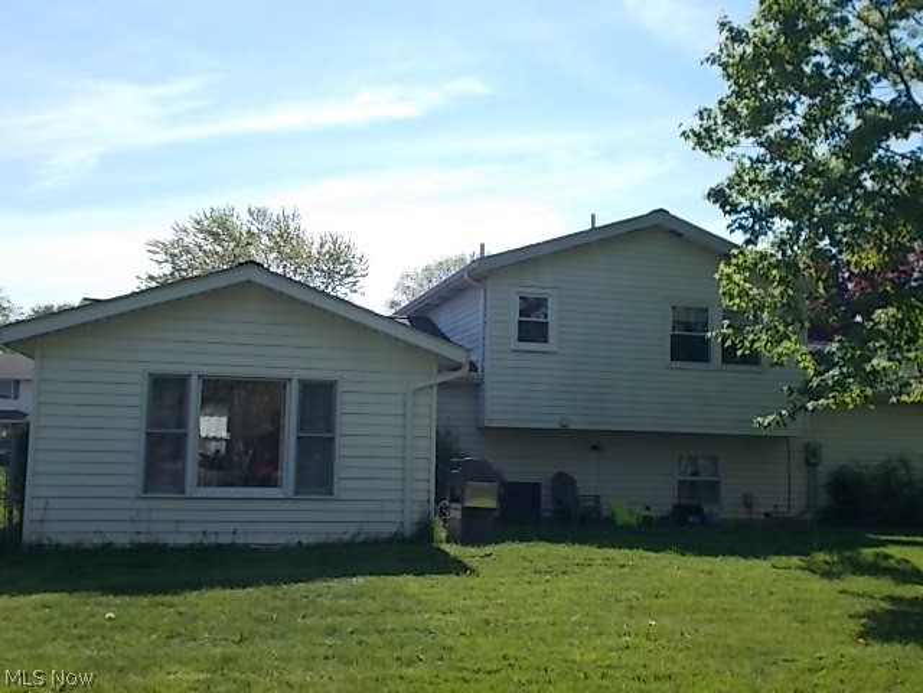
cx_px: 462
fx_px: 1040
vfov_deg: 36.8
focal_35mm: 39
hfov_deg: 47.9
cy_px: 346
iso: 80
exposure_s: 1/125
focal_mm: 6.9
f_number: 9.8
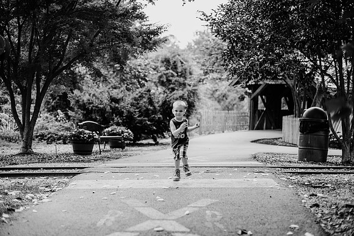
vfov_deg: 27.0
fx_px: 492
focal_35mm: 50
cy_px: 118
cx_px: 177
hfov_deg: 39.6
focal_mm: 50
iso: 200
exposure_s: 1/500
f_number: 2.2
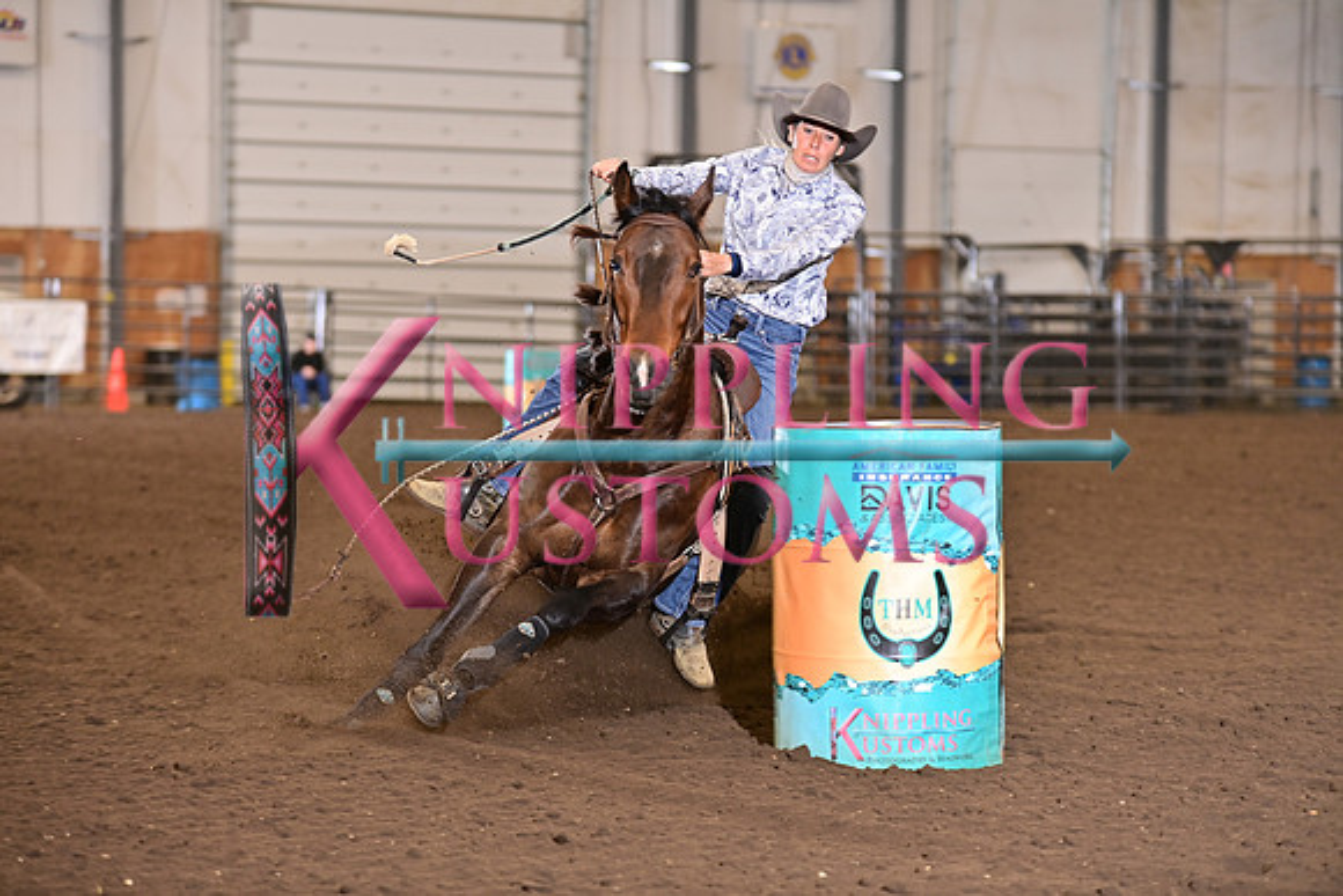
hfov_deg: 18.3
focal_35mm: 112
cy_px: 448
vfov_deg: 12.2
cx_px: 672
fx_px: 4179
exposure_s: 1/250
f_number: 3.2
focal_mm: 112
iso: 1000
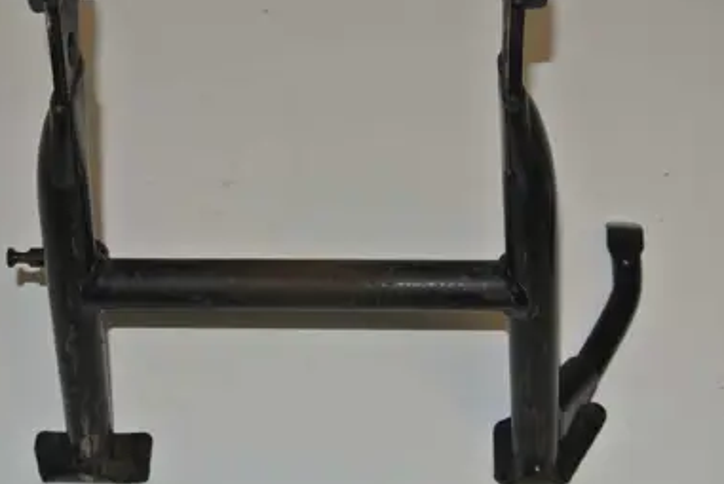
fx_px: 1450
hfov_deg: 28.0
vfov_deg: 19.0
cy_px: 214
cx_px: 308
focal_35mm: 72
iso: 200
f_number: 4.8
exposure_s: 1/60
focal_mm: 18.9
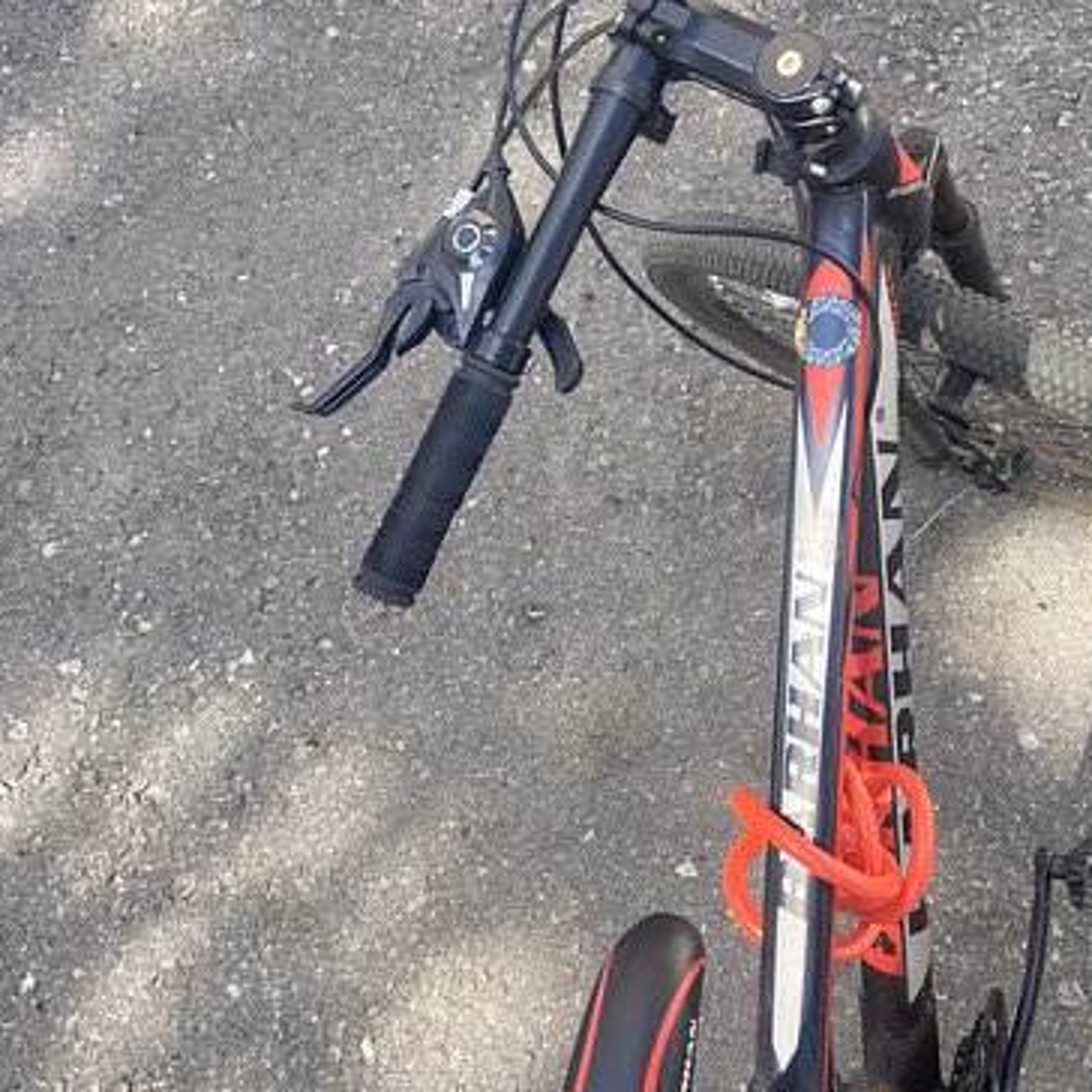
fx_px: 1392
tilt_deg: -52.8
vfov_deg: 42.8
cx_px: 675
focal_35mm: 39
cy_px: 507
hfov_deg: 42.5
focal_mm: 4.25
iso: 32
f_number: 1.8
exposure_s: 1/292
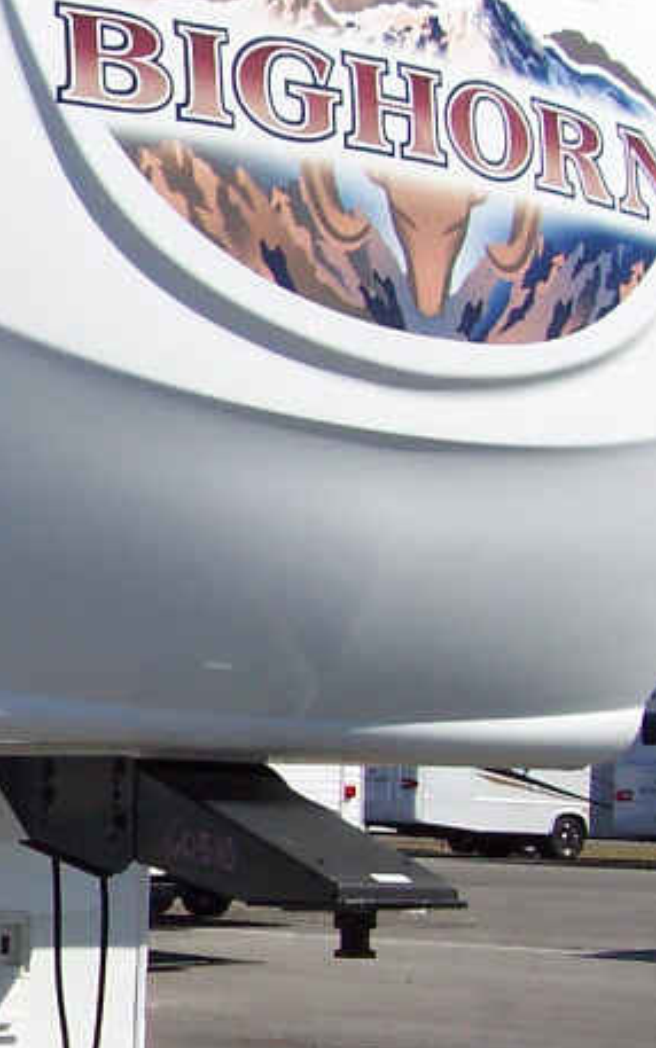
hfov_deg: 12.0
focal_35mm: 103
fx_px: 2944
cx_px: -374
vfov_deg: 20.2
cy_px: 585
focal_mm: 5.6
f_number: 5.6
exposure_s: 1/750
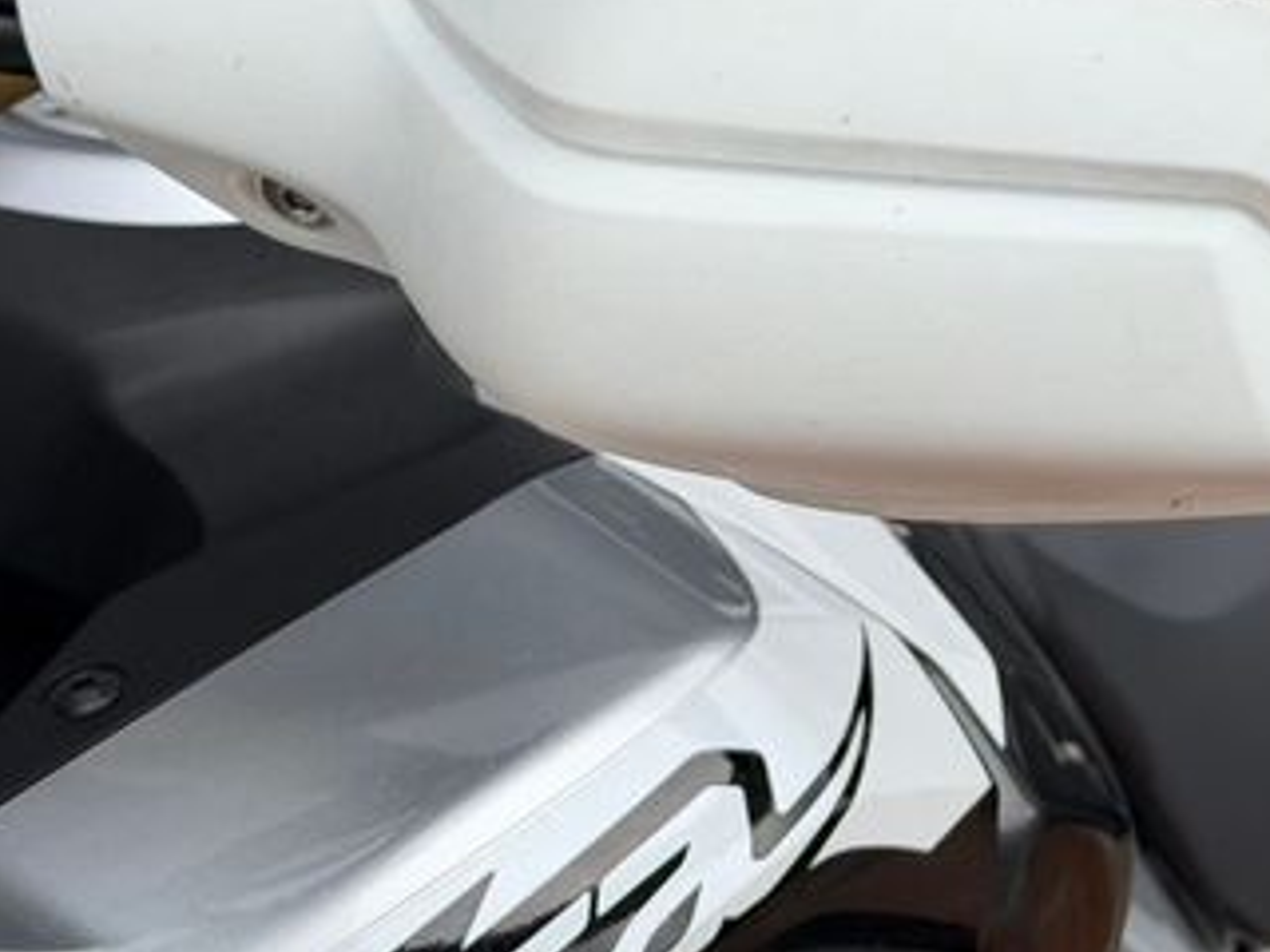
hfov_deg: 20.3
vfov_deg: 15.3
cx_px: 945
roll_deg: -2.4
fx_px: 3522
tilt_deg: -16.7
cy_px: 167
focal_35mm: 96
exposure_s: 1/2865
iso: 64
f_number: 1.78
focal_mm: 6.76
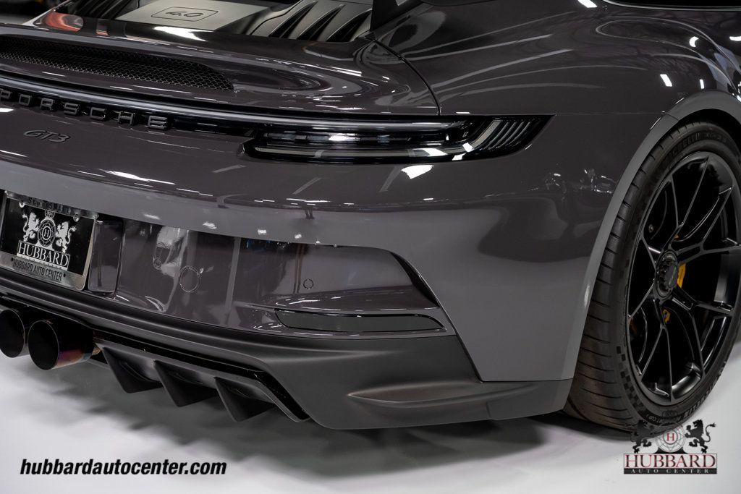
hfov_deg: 33.4
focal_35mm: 60
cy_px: 247
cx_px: 370
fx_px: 1235
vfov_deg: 22.6
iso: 800
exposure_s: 1/60
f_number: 4
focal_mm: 60
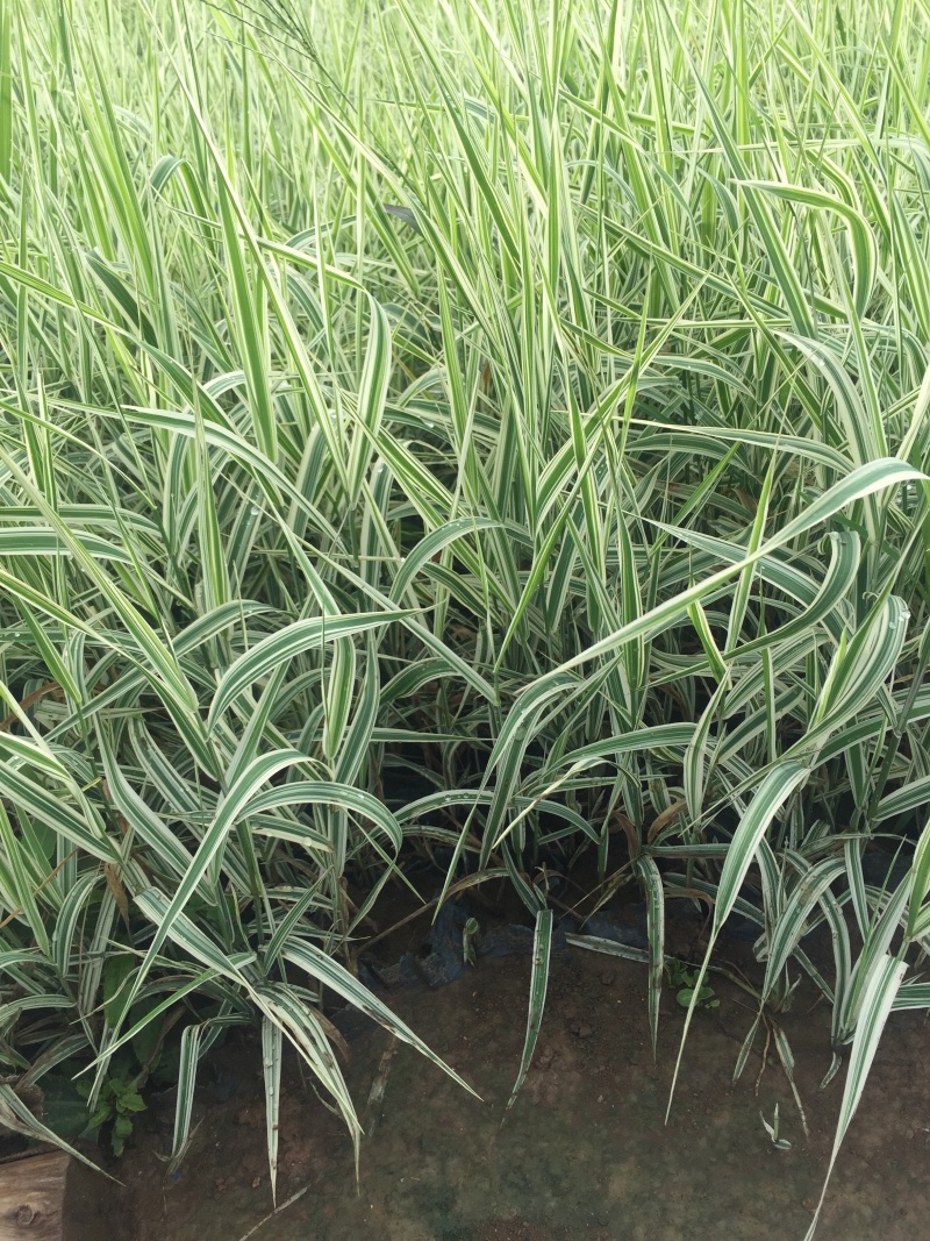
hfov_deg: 48.2
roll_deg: +5.6
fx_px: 1039
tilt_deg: -38.2
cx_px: 465
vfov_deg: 61.7
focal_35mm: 29
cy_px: 620
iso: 32
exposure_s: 1/842
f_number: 2.2
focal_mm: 4.15
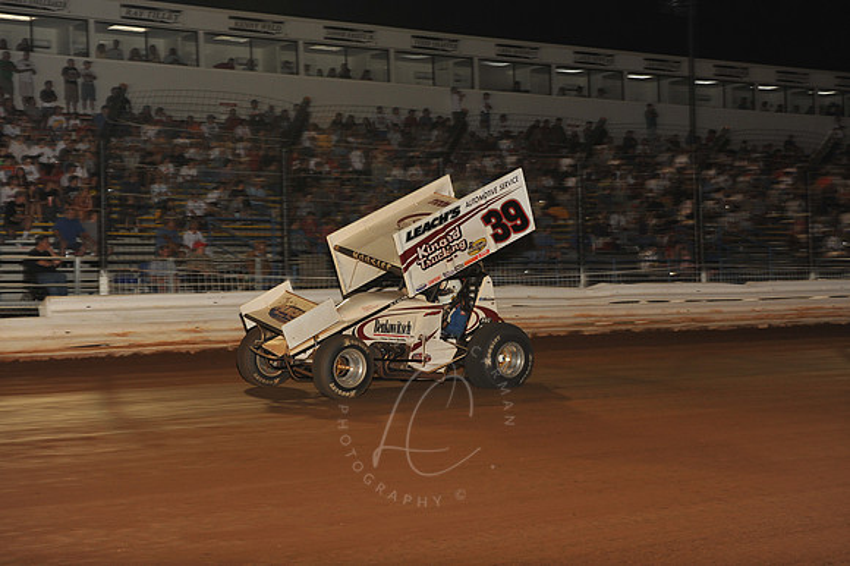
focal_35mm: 70
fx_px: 1652
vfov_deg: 19.4
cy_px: 283
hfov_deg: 28.9
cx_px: 425
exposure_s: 1/320
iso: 800
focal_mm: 70
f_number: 7.1
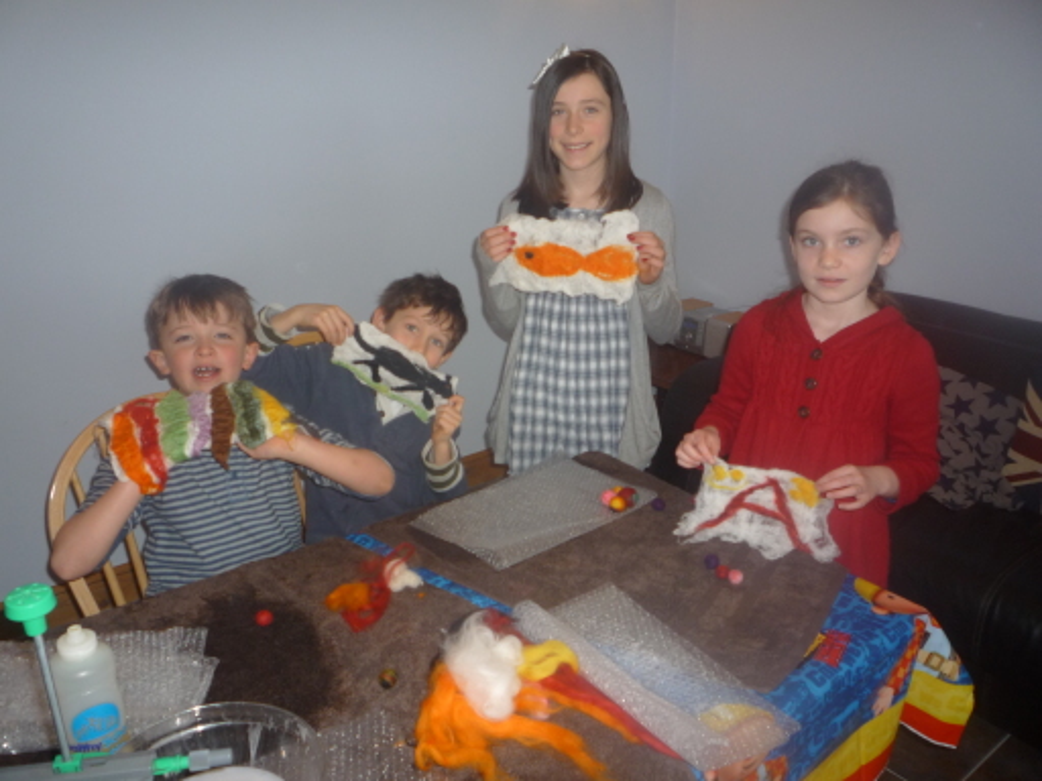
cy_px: 390
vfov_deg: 46.8
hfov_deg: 60.0
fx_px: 903
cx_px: 521
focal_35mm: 30
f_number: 3.3
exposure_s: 1/30
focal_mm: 5.2
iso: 125
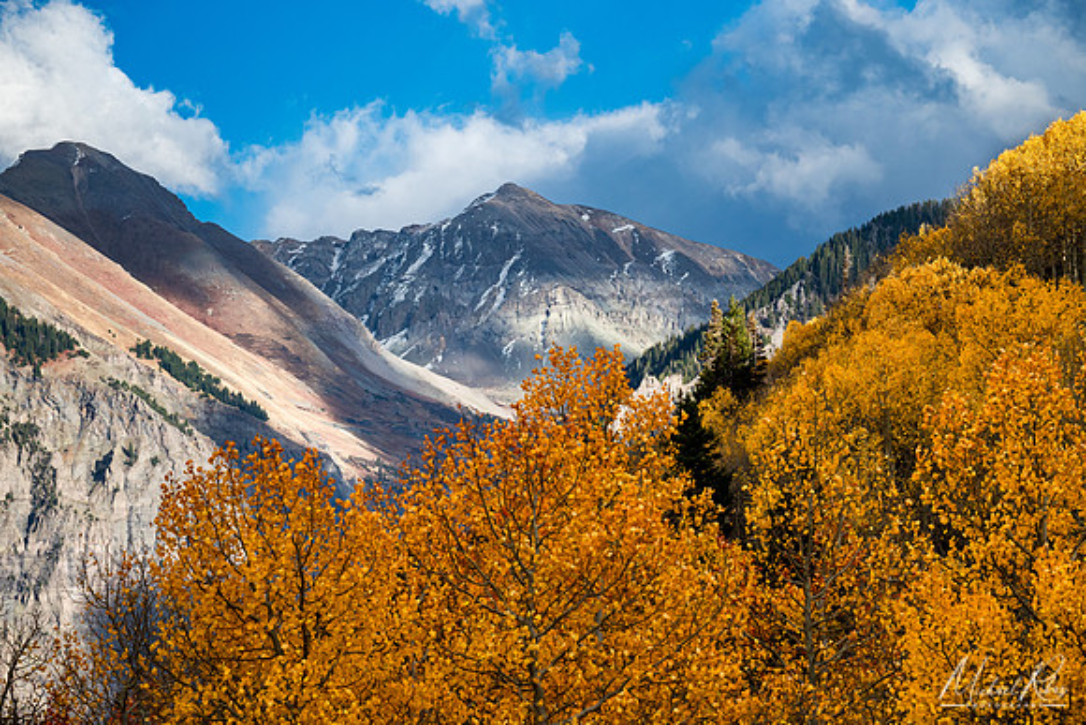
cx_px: 543
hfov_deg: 13.7
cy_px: 362
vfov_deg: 9.2
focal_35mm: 150
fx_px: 4526
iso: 400
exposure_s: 1/400
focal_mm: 100
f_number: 8
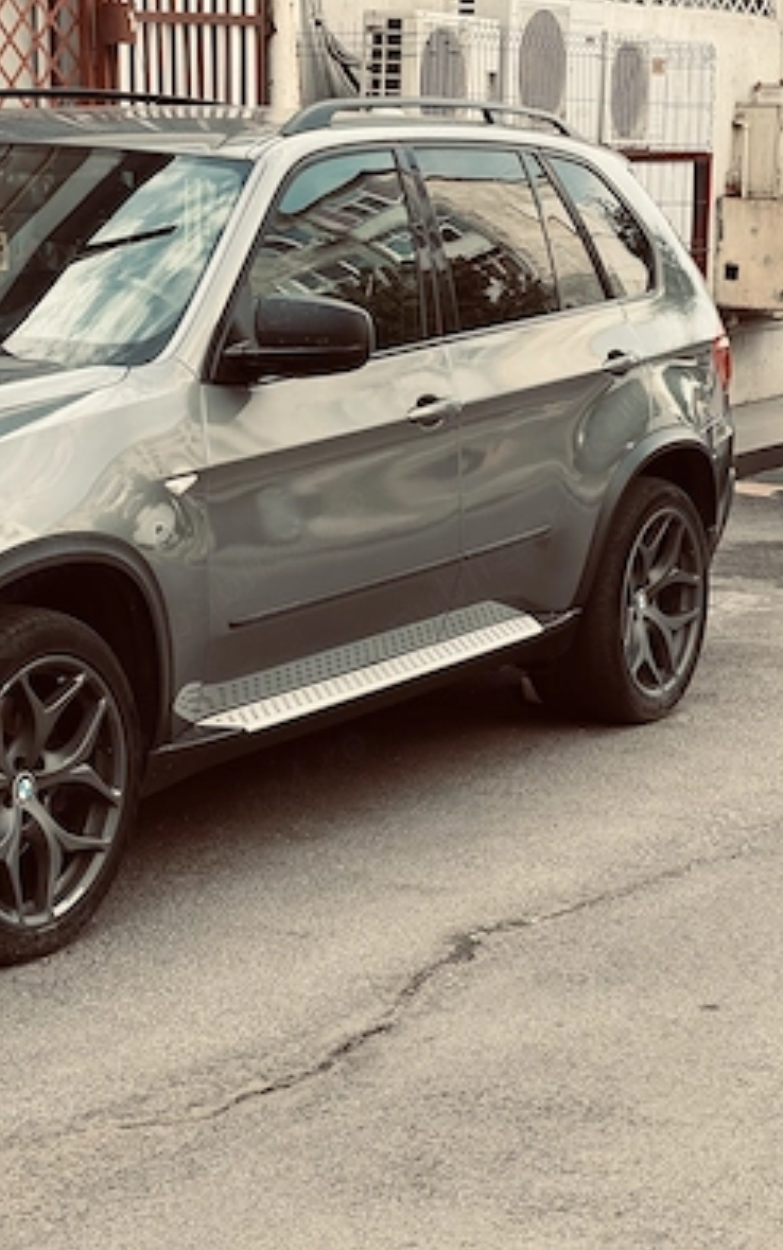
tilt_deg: -7.9
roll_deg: -0.3
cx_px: 376
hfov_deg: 15.7
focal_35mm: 83
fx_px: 2831
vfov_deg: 24.9
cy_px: 617
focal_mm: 9
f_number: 2.8
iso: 25
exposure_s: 1/121
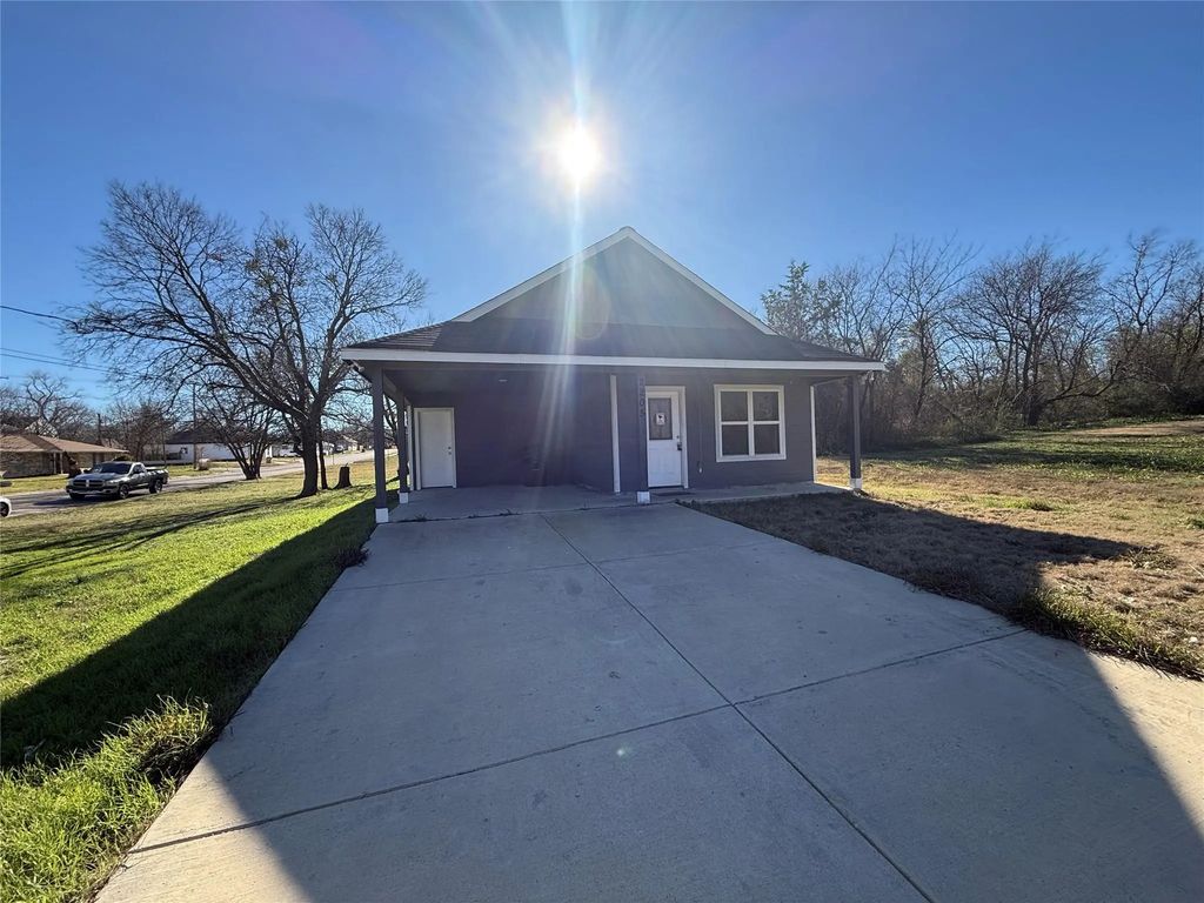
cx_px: 602
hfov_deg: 102.1
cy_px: 452
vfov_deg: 85.7
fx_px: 487
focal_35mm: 14
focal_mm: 2.22
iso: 64
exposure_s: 1/1399
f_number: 2.2
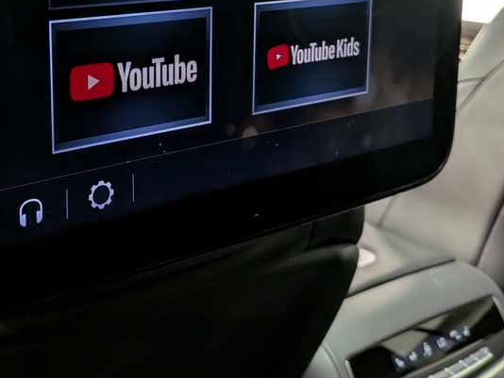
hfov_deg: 39.7
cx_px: 106
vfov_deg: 30.1
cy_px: 33
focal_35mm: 46
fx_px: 670
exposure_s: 1/40
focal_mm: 4.53
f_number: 1.7
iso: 200
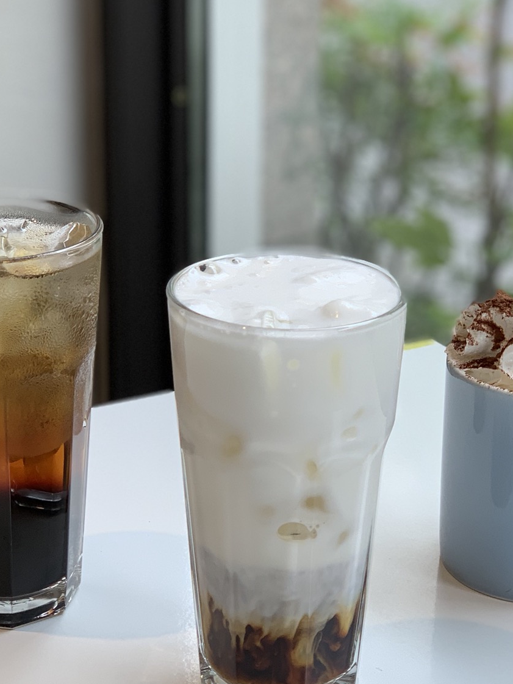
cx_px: 314
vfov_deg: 20.6
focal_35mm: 95
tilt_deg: -19.7
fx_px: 1877
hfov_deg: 15.6
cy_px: 321
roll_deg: -1.1
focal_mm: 6
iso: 50
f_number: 2.4
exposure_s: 1/122
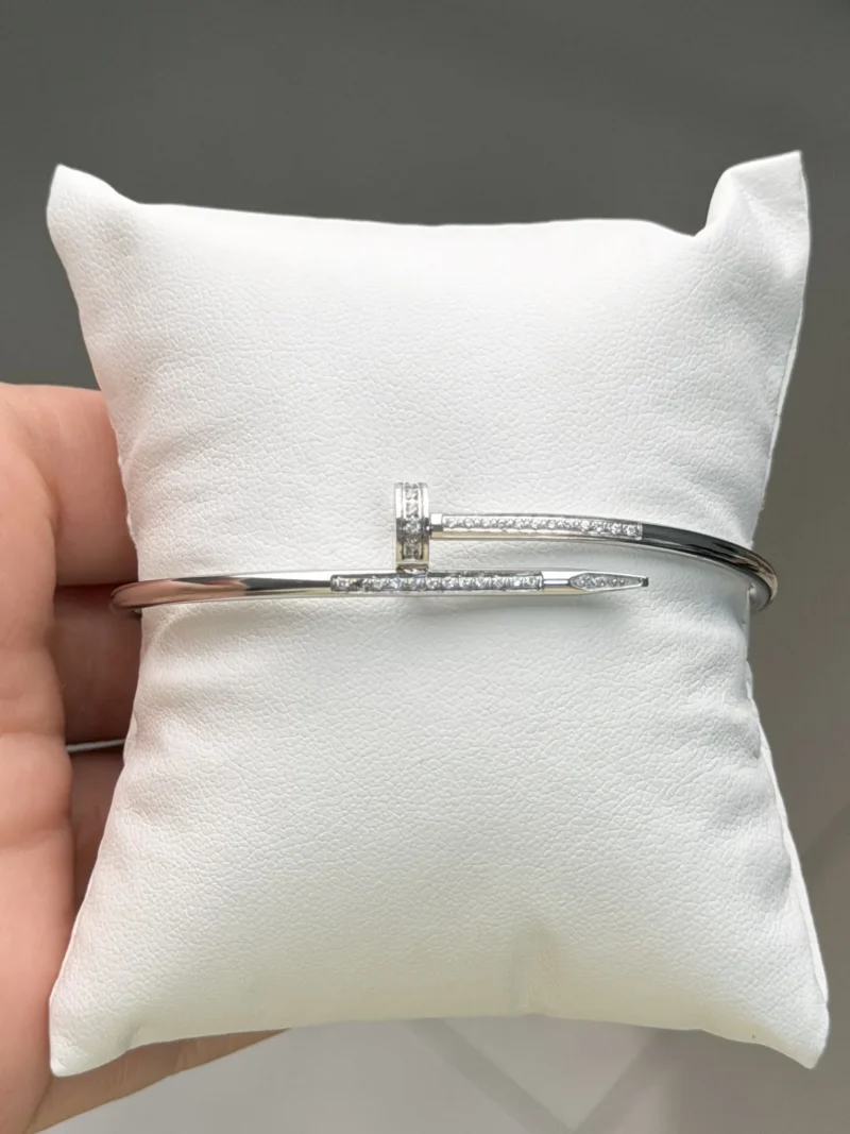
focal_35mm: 48
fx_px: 1572
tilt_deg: -70.2
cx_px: 425
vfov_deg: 39.7
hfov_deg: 30.3
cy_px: 567
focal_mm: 6.76
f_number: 1.78
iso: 80
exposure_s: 1/786
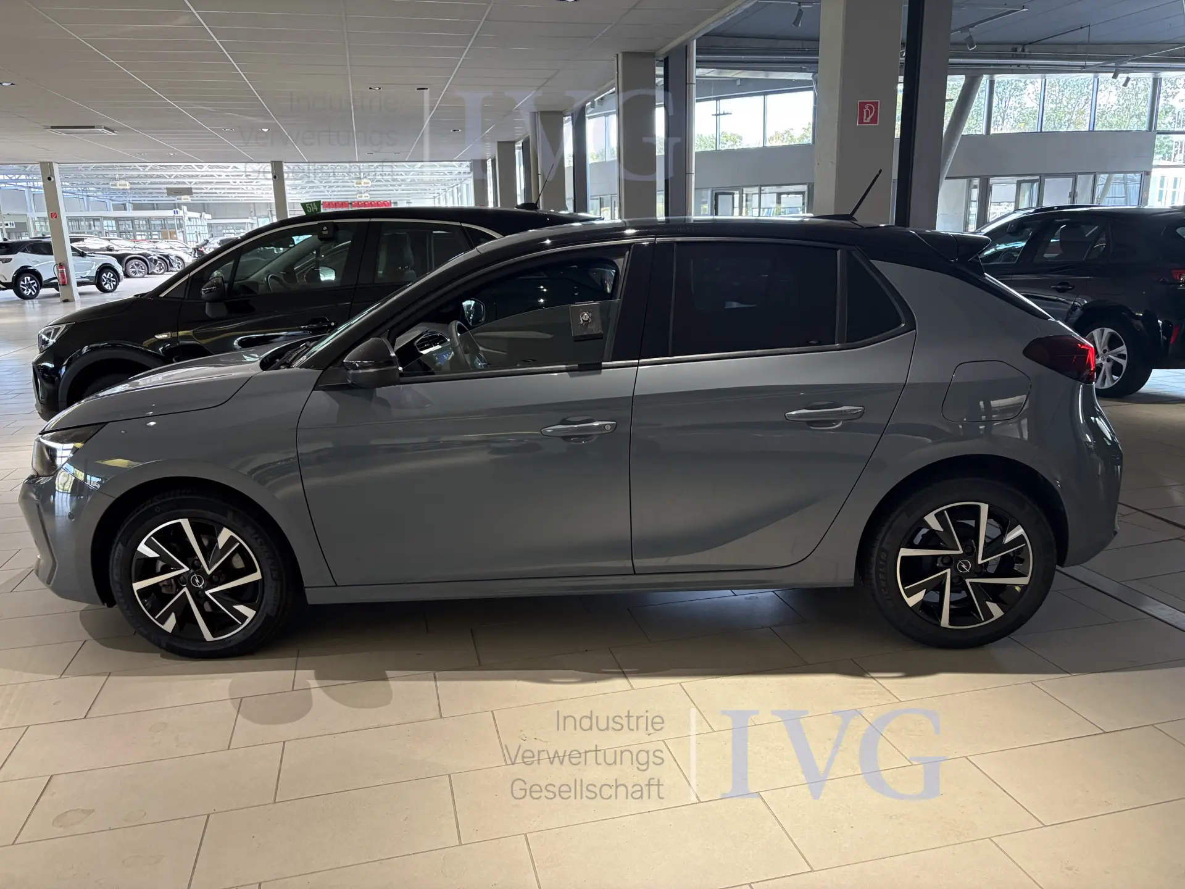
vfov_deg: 53.1
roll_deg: +2.2
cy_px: 444
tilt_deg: -13.8
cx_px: 592
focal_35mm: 26
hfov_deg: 67.3
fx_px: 890
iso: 160
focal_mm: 5.96
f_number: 1.6
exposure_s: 1/100
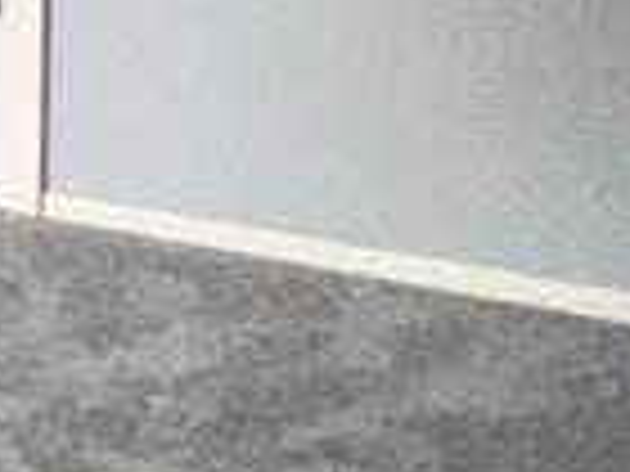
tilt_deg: -11.2
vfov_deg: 14.4
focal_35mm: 95
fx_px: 1729
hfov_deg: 11.9
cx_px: -1188
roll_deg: +7.0
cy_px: -256
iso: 125
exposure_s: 1/102
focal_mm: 1.57
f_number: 1.8
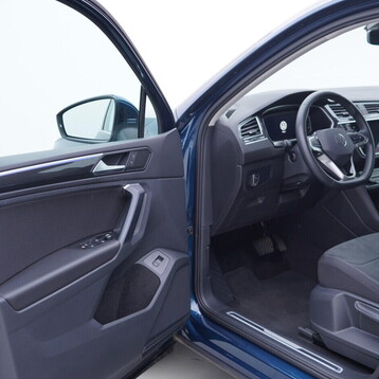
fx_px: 582
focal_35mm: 47
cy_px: 190
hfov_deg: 36.0
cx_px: 222
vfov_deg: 36.1
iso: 125
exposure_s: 1/40
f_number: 2.8
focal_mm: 24
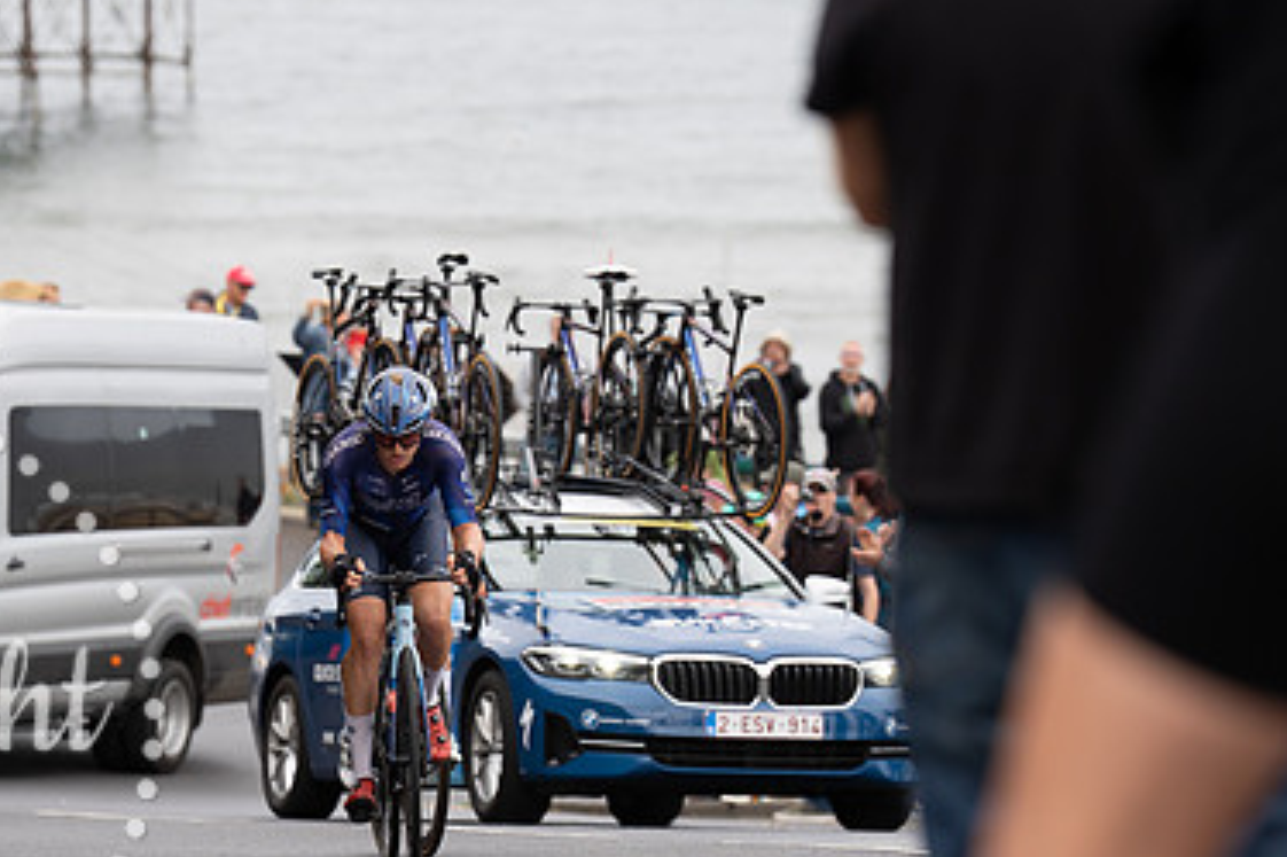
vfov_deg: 5.6
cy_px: 539
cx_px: 375
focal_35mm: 245
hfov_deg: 8.4
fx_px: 8754
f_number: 3.5
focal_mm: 158
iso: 320
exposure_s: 1/1000
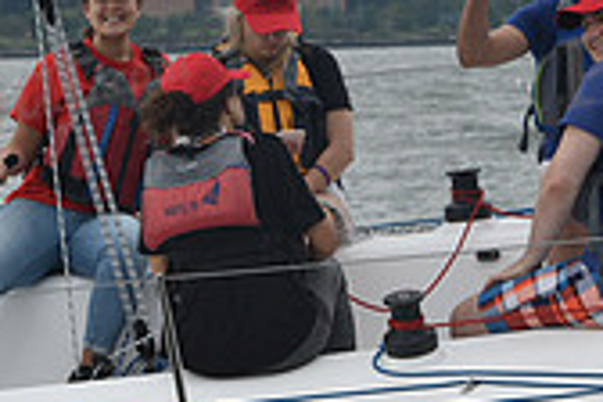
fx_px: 5326
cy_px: 253
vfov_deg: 4.3
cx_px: 377
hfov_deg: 6.5
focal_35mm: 318
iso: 400
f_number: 8
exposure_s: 1/800
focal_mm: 92
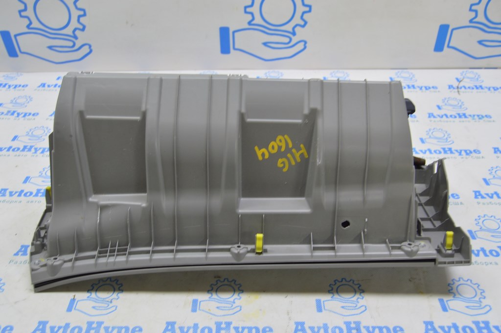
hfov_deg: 55.1
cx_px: 250
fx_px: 480
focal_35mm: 34
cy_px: 166
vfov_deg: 38.3
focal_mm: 23
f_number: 5.6
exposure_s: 1/20
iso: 400
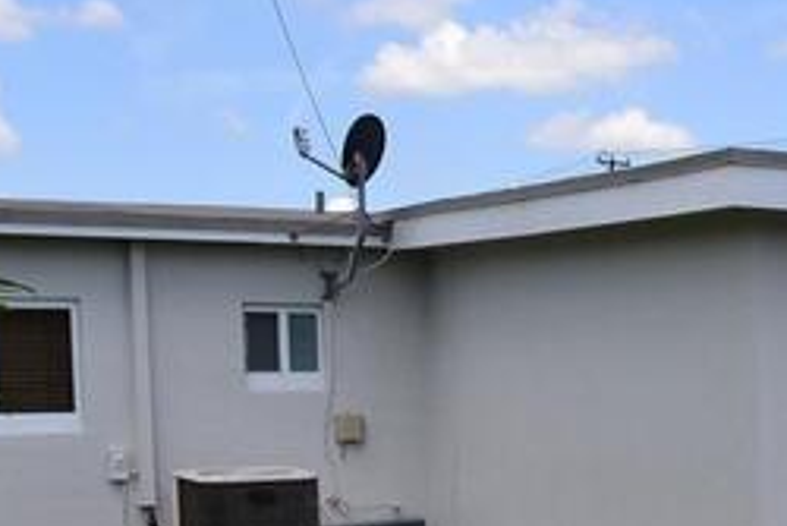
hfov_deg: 23.3
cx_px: 900
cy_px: 677
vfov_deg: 16.0
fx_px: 1772
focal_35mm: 81
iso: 400
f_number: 11
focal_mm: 18
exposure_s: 1/500
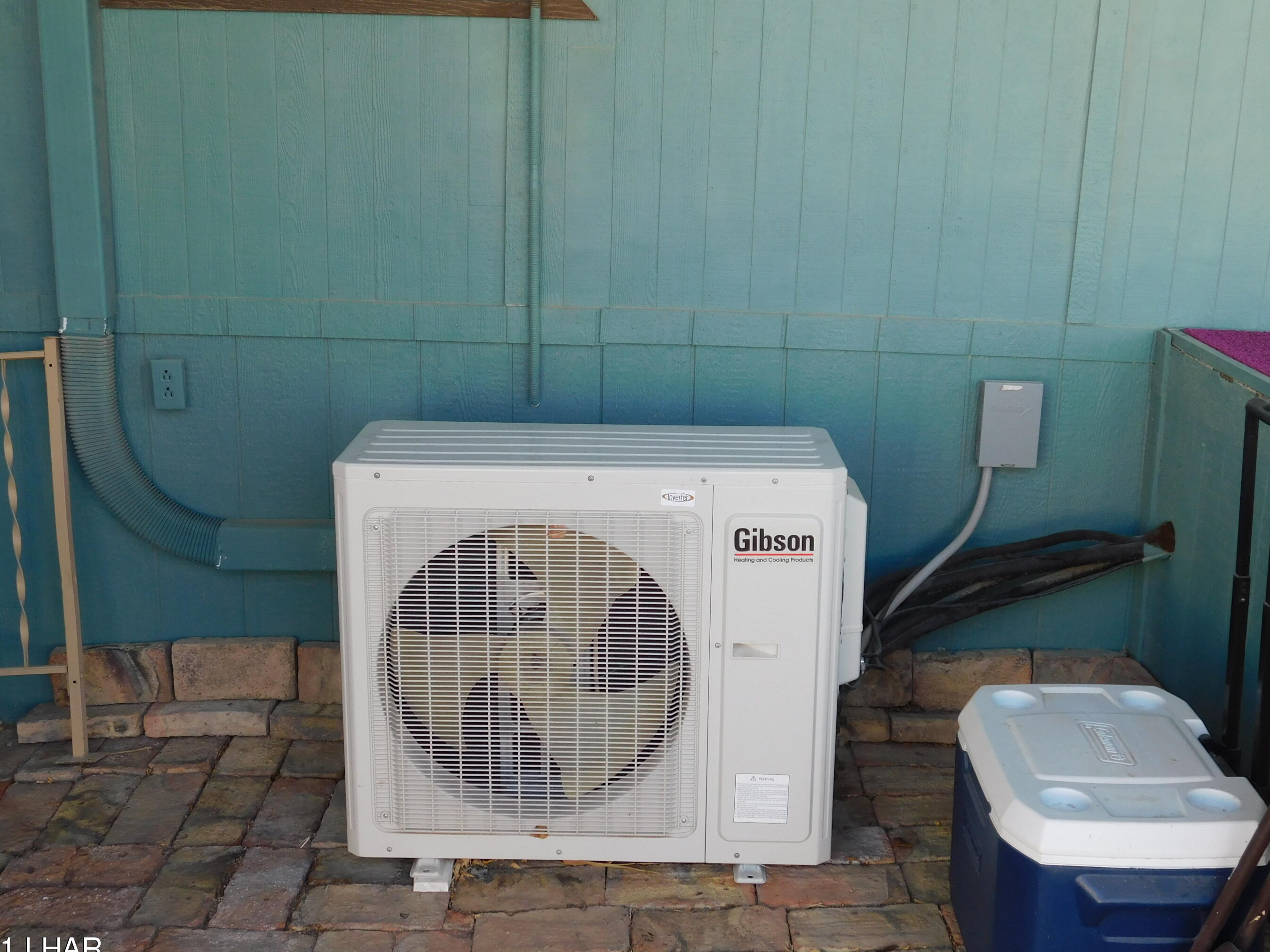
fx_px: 1468
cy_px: 468
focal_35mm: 40
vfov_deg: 36.0
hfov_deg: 46.8
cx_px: 631
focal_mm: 6.3
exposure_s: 1/100
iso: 125
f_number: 3.5
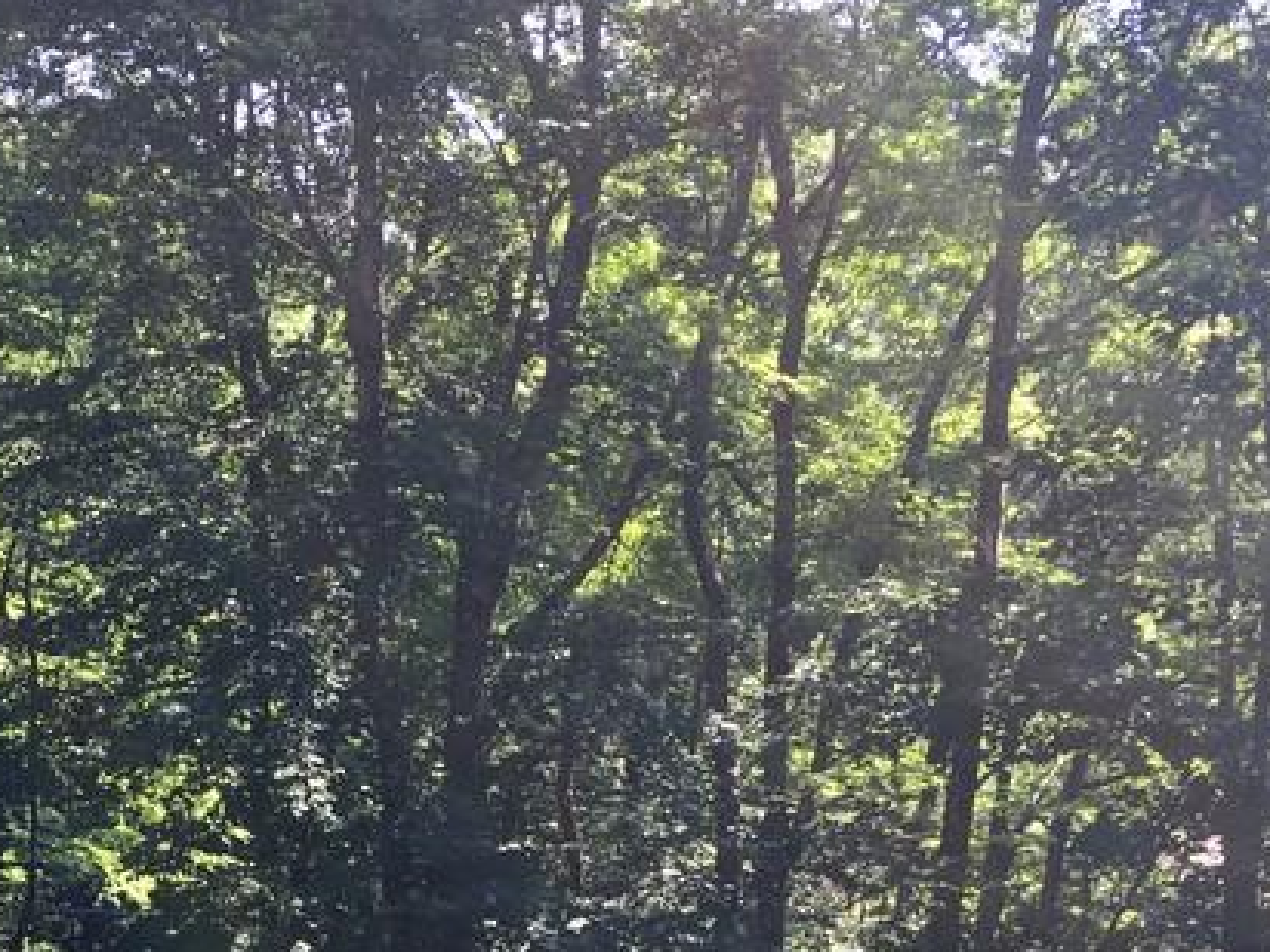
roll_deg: +0.3
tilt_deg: -11.0
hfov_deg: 26.6
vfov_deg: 19.6
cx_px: 299
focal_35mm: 72
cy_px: 1032
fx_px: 2642
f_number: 2.2
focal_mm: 4.15
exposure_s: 1/120
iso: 25
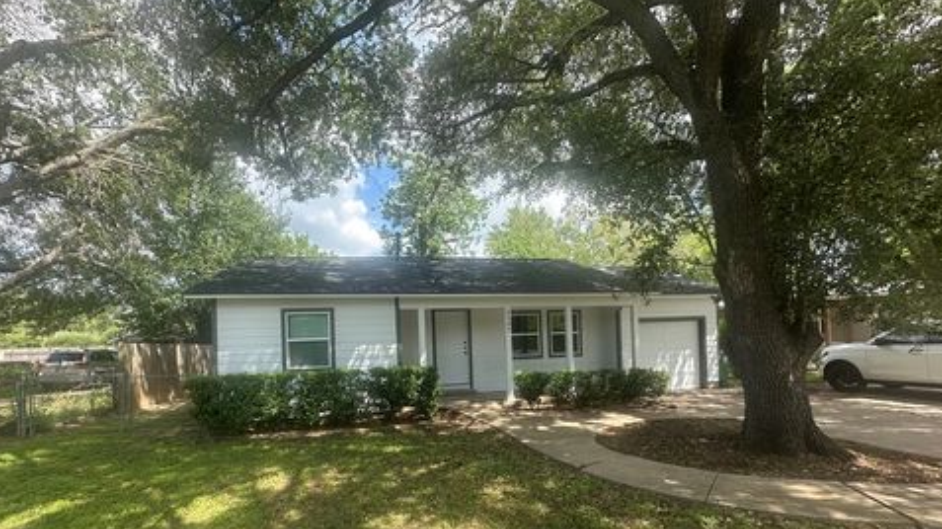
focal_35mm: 16
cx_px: 454
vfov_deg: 66.0
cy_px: 333
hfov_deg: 99.3
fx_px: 400
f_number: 2.2
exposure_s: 1/527
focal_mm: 2.22
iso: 40
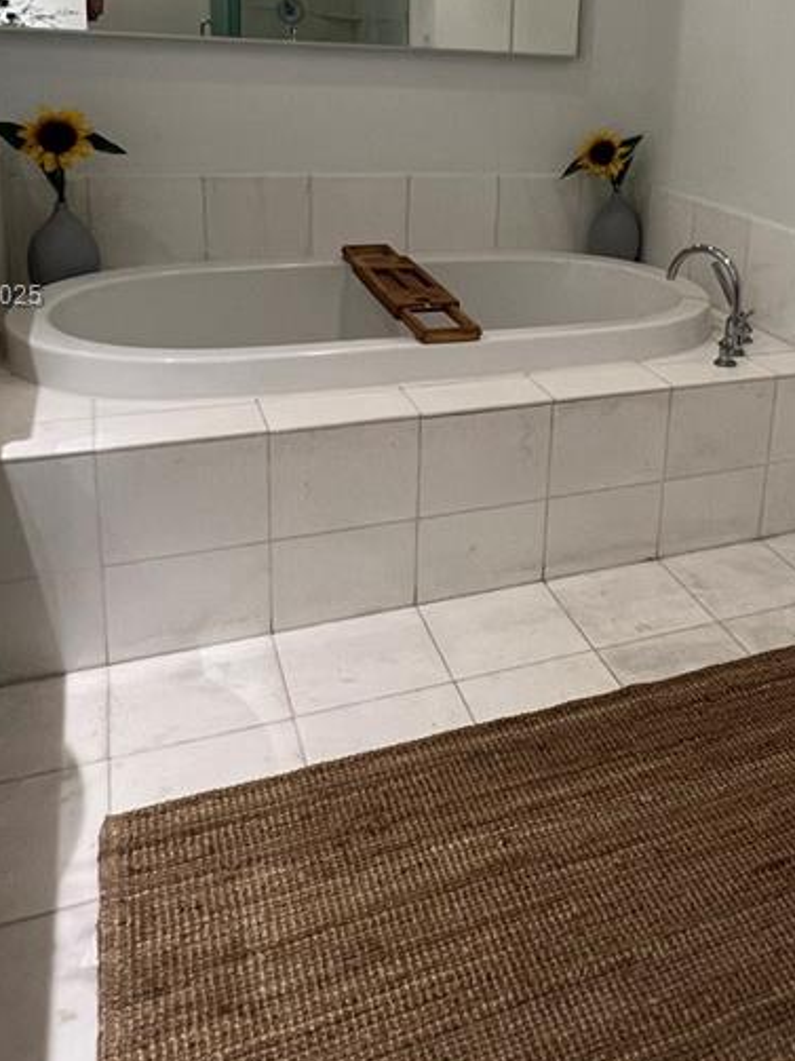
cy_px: 297
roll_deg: -3.2
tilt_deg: -13.2
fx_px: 950
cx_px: 605
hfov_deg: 43.8
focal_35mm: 31
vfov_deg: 56.2
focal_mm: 1.57
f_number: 1.8
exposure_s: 1/60
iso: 160
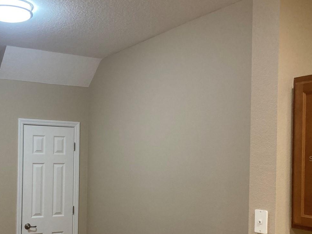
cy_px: 158
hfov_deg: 40.3
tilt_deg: +1.2
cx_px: 83
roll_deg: -0.9
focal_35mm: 46
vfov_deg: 31.2
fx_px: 415
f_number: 1.8
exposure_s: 1/60
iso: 125
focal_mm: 3.99
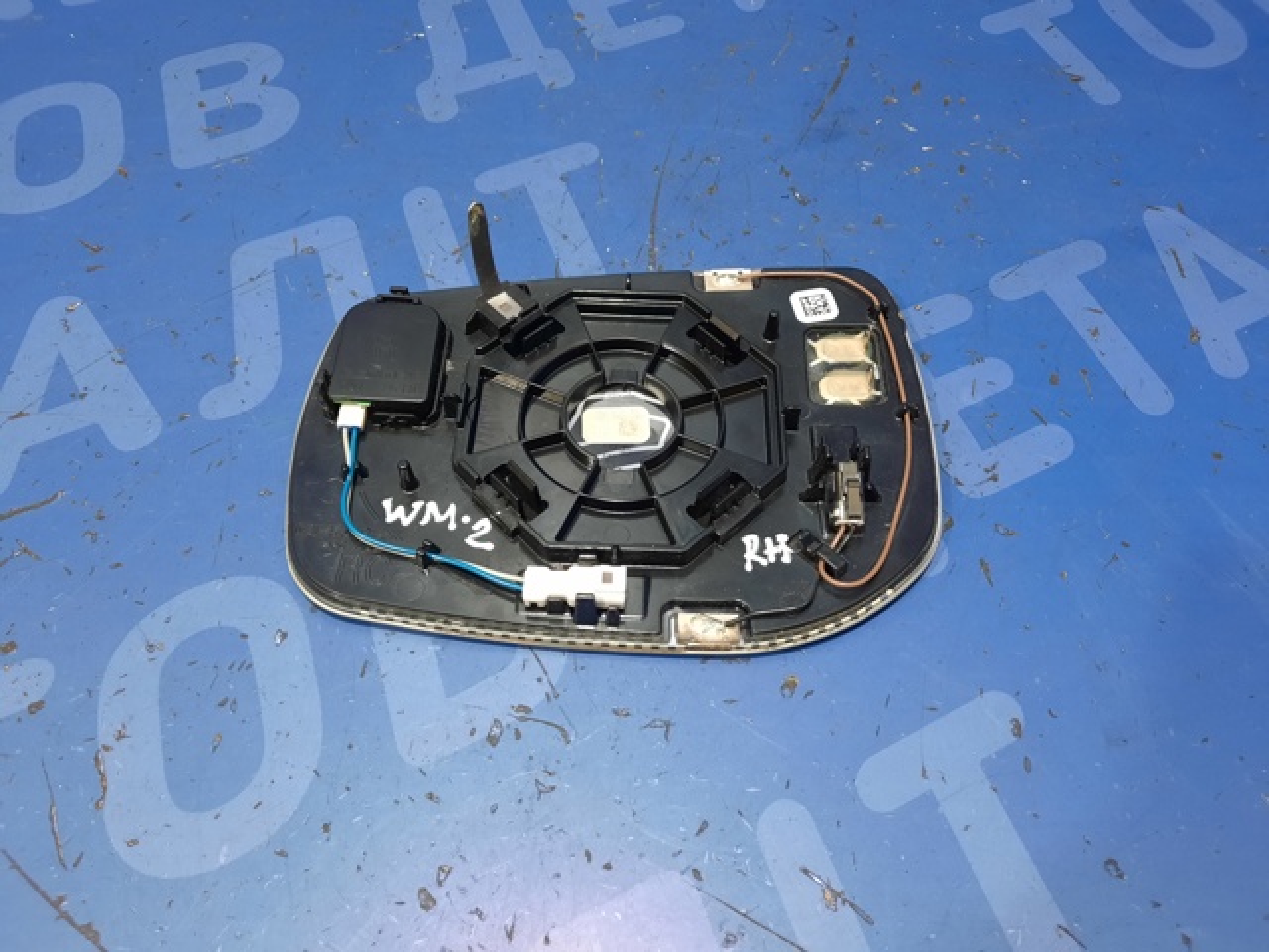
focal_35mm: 25
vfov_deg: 54.9
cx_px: 634
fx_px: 916
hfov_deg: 69.4
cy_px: 476
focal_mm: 4.6
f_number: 2
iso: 320
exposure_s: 1/33
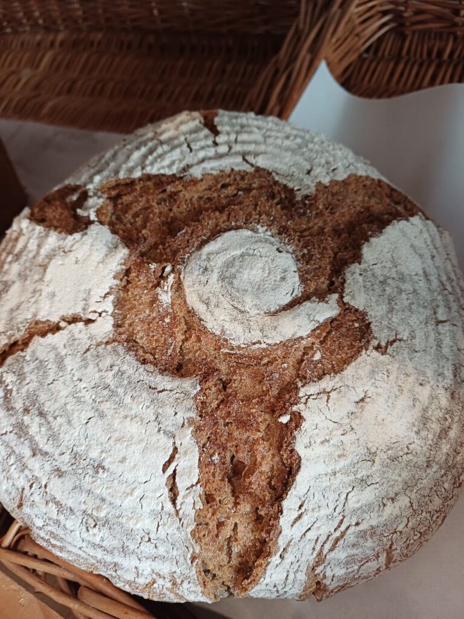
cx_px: 232
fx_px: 447
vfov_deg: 69.4
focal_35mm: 25
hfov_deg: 54.9
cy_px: 310
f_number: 1.8
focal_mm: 4.65
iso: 320
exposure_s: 1/50
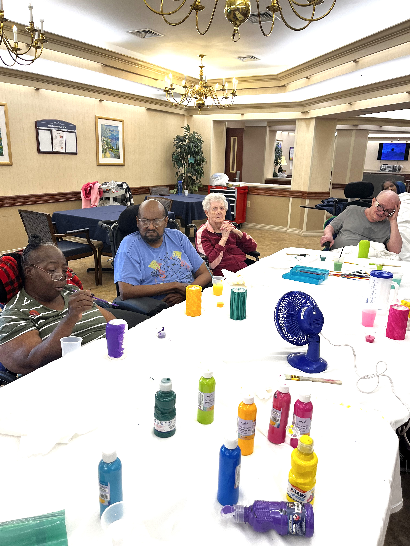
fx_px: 411
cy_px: 273
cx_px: 205
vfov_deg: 67.3
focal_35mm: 26
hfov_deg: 53.1
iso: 100
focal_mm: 5.1
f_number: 1.6
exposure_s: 1/120
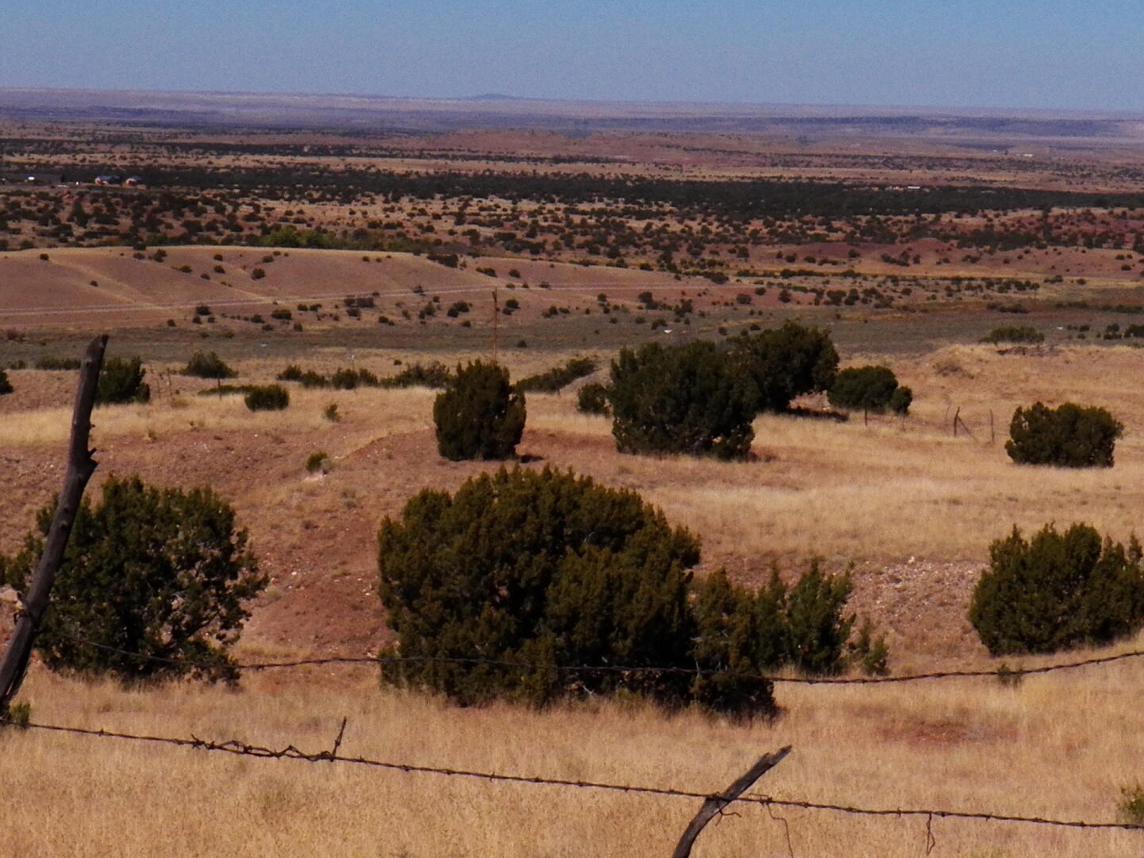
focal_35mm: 117
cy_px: 370
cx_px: 748
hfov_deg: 16.8
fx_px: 3867
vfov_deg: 12.7
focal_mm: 10
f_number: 8
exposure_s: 1/1250
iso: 125
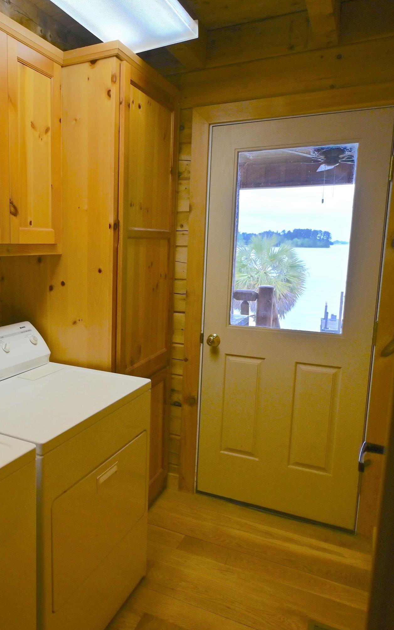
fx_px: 481
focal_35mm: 28
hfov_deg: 42.9
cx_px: 91
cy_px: 317
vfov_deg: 66.5
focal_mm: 12
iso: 250
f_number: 4
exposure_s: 1/250
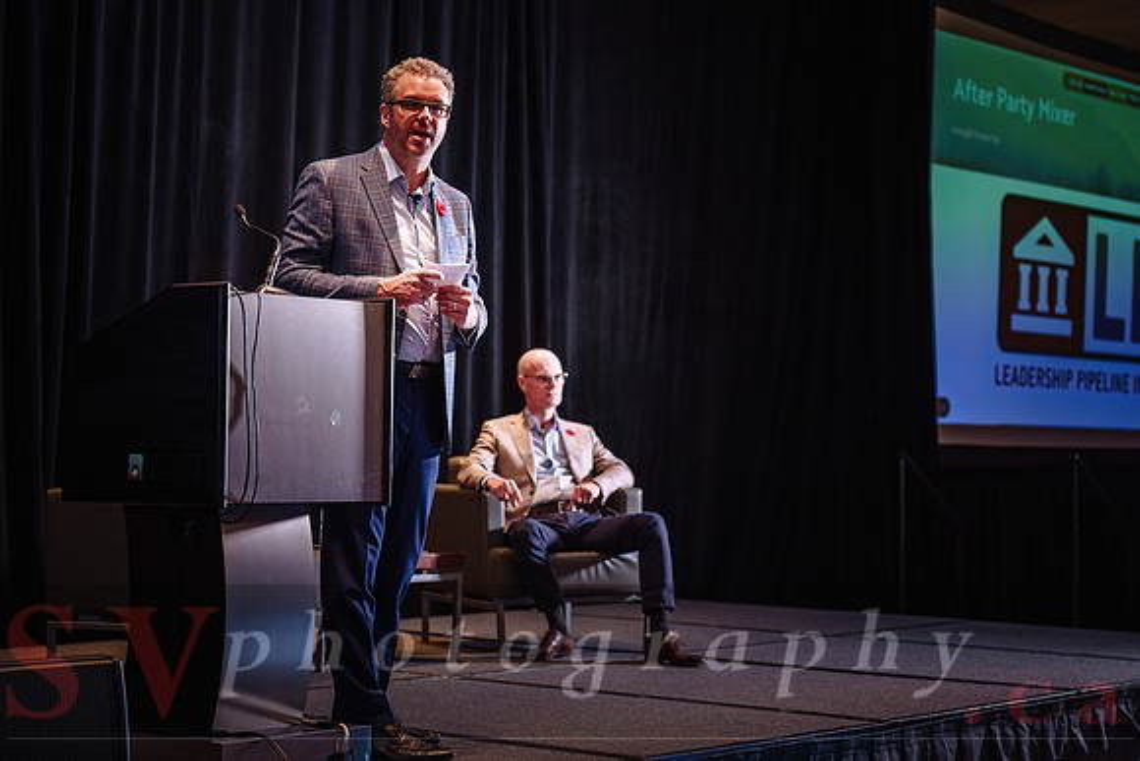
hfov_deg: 28.8
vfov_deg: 19.5
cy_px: 380
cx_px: 570
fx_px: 2217
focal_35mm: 70
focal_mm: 70
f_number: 3.2
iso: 800
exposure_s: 1/160
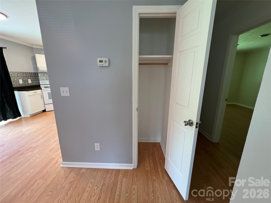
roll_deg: -0.5
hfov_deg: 106.2
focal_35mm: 13
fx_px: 102
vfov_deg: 89.9
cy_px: 102
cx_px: 136
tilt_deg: -13.2
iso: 250
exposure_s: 1/120
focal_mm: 1.57
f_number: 1.8
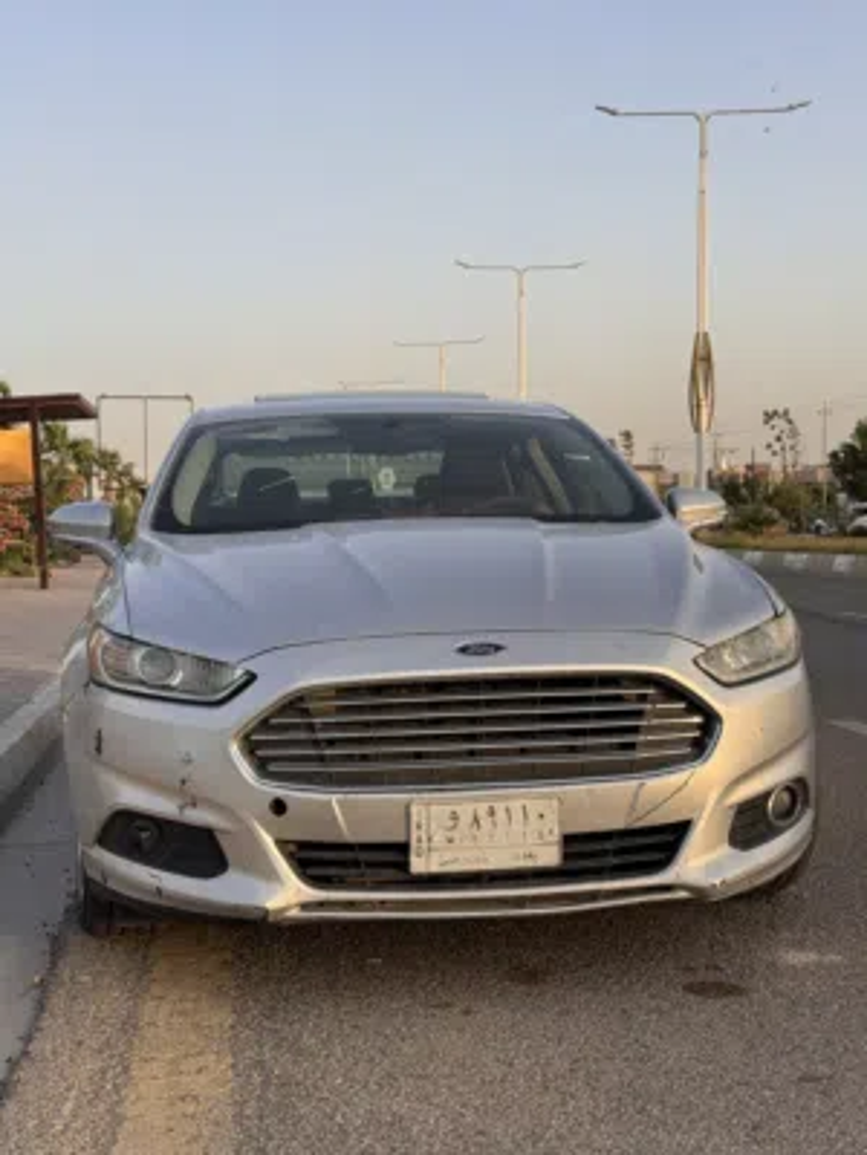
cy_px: 578
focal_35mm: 48
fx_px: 1603
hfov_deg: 30.3
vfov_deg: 39.7
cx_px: 434
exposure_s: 1/1312
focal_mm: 6.76
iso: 64
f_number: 1.78
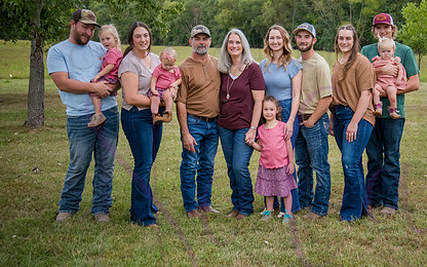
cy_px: 107
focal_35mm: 54
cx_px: 258
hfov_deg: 37.4
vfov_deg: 23.9
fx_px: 628
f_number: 5
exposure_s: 1/500
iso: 400
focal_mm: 38
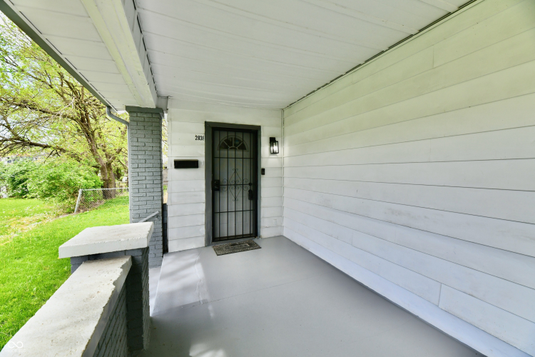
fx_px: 208
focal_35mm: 14
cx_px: 268
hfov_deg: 104.3
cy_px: 178
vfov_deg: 81.2
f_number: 8
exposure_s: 1/250
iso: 640
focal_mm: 14
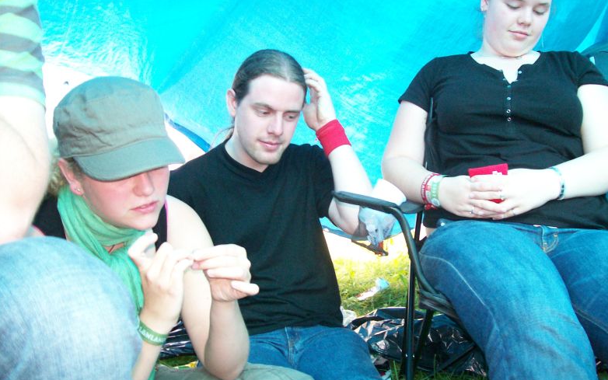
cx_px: 309
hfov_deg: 50.4
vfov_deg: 32.8
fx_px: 646
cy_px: 193
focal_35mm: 39
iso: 140
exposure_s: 1/103
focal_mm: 6
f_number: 2.7
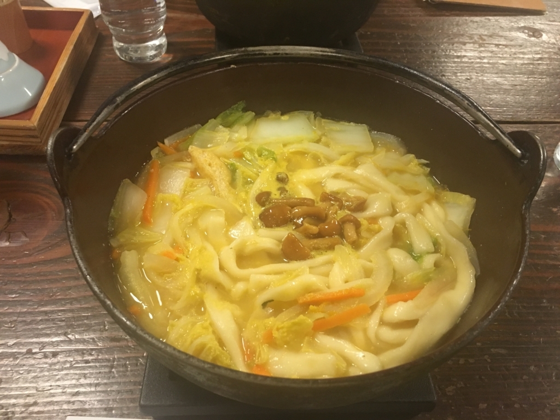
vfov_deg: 48.2
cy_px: 210
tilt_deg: -49.3
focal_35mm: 29
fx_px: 469
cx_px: 280
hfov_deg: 61.7
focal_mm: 4.15
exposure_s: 1/15
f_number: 2.2
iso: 200
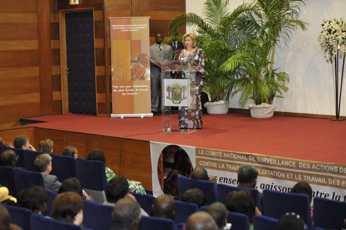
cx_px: 173
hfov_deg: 28.9
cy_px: 115
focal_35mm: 70
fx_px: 672
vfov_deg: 19.4
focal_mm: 70
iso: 2000
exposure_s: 1/60
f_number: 2.8
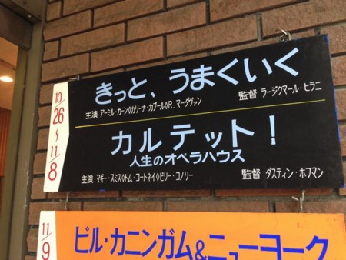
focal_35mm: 33
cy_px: 130
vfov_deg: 43.0
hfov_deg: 55.3
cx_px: 173
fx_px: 330
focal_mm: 4.13
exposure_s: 1/20
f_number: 2.4
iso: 80
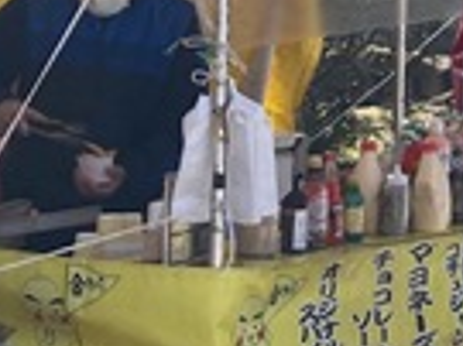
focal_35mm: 149
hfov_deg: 12.6
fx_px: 1991
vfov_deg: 9.4
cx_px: 682
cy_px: -298
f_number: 1.8
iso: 20
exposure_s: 1/1200
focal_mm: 3.99
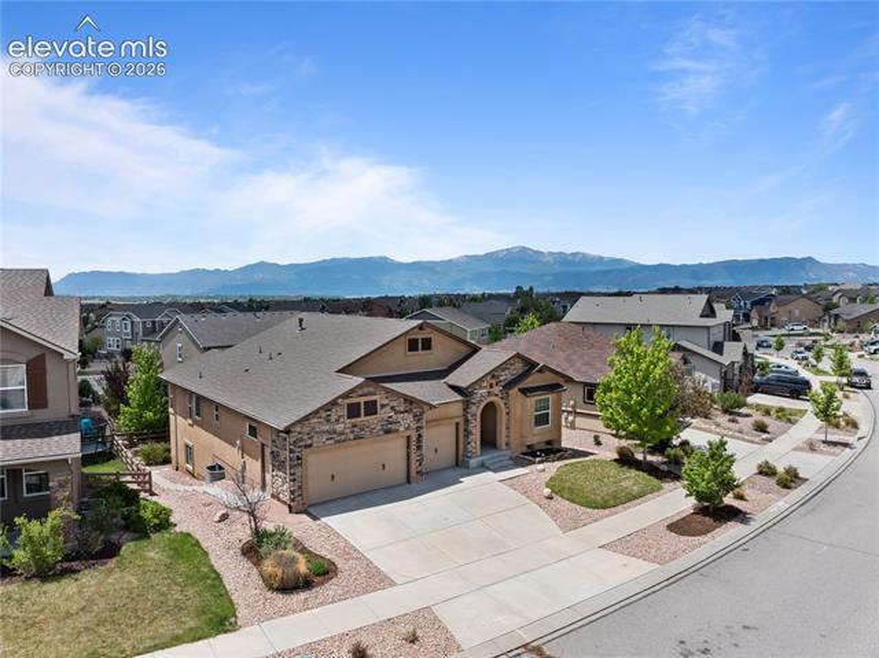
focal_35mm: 24
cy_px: 329
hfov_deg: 71.6
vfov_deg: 56.8
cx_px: 440
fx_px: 609
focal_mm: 12.29
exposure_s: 1/320
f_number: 2.8
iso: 170
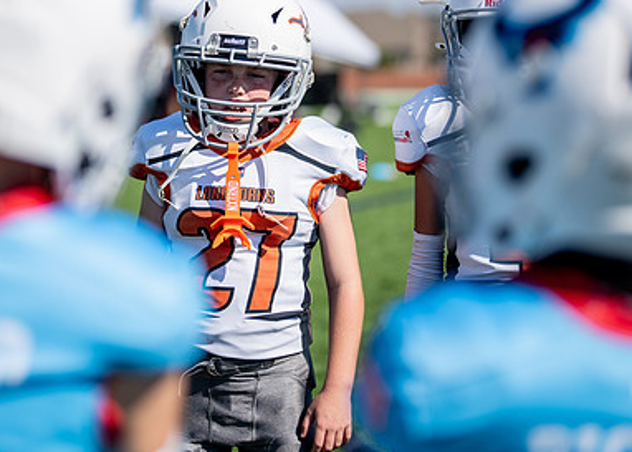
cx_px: 267
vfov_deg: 16.0
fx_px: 1598
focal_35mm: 89
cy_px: 110
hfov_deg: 22.4
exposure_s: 1/12800
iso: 100
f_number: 1.2
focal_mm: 50
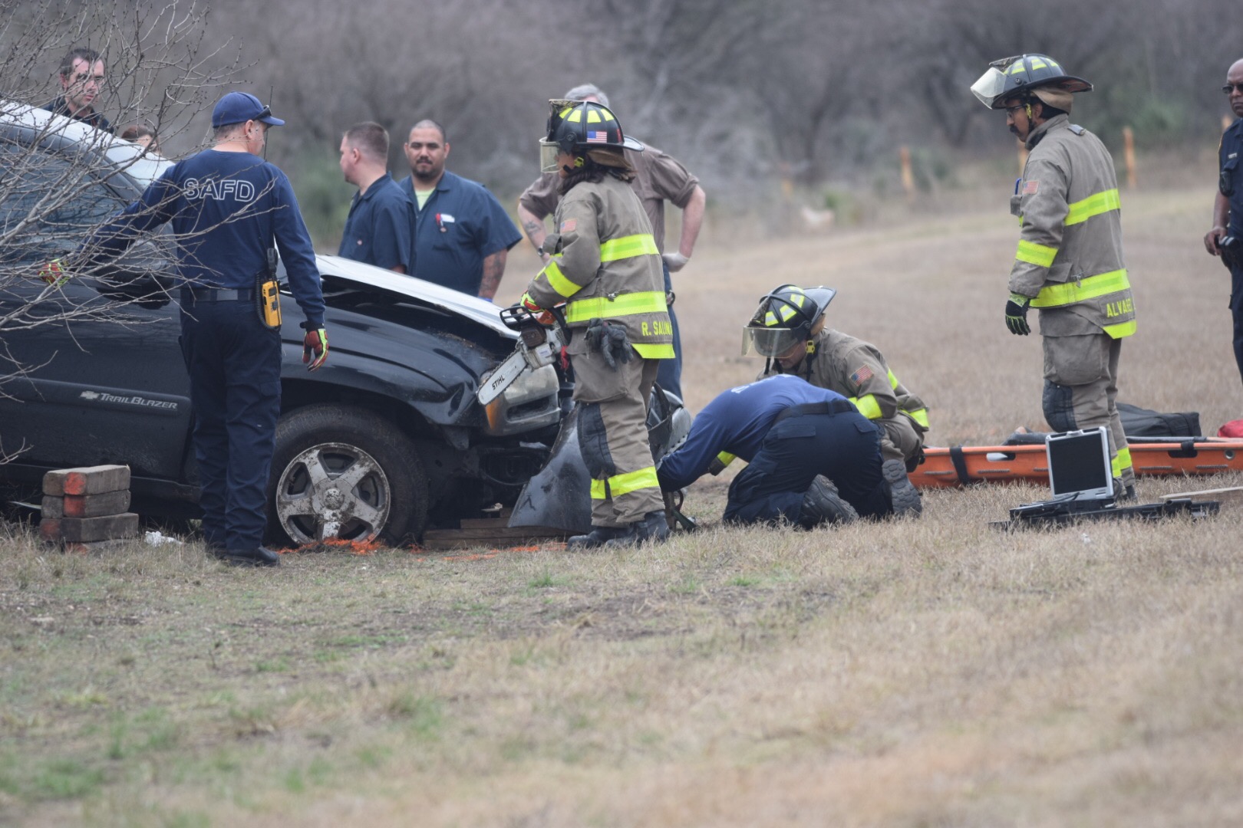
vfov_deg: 3.1
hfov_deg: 4.6
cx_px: 622
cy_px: 414
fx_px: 15536
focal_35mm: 450
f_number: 4
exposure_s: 1/1000
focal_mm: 300
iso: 500
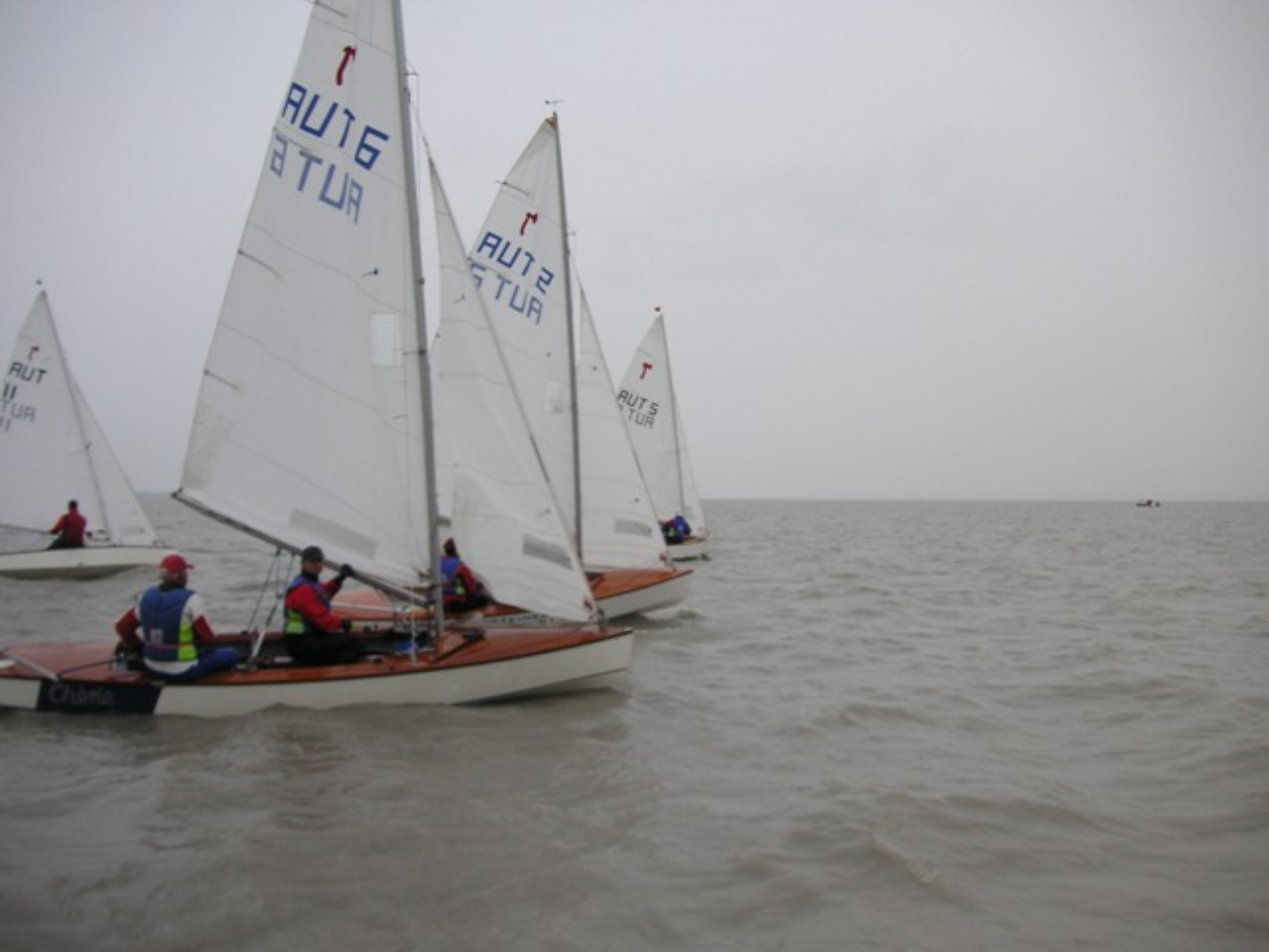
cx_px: 634
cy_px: 476
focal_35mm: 37
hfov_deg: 50.1
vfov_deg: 38.7
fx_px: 1356
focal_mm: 6.1
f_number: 2.8
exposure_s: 1/350
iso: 50
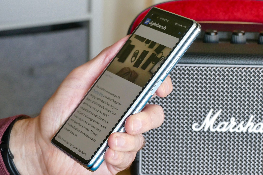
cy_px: 88
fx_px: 950
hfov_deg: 15.8
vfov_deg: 10.5
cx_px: 132
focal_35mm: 130
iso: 1600
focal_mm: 47.46
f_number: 6.3
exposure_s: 1/80
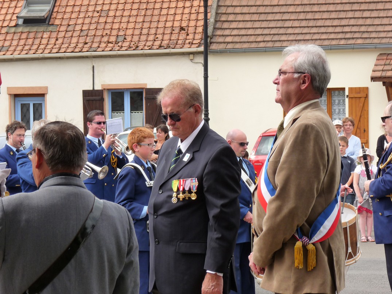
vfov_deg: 12.7
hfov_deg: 16.8
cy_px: 147
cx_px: 196
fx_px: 1325
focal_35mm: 117
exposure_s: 1/250
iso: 160
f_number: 5
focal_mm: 20.8
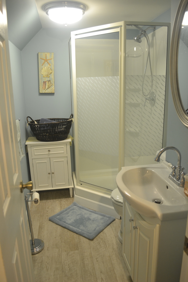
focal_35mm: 27
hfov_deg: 47.9
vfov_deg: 67.4
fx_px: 211
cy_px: 141
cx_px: 94
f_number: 3.5
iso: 560
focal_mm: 18
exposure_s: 1/15
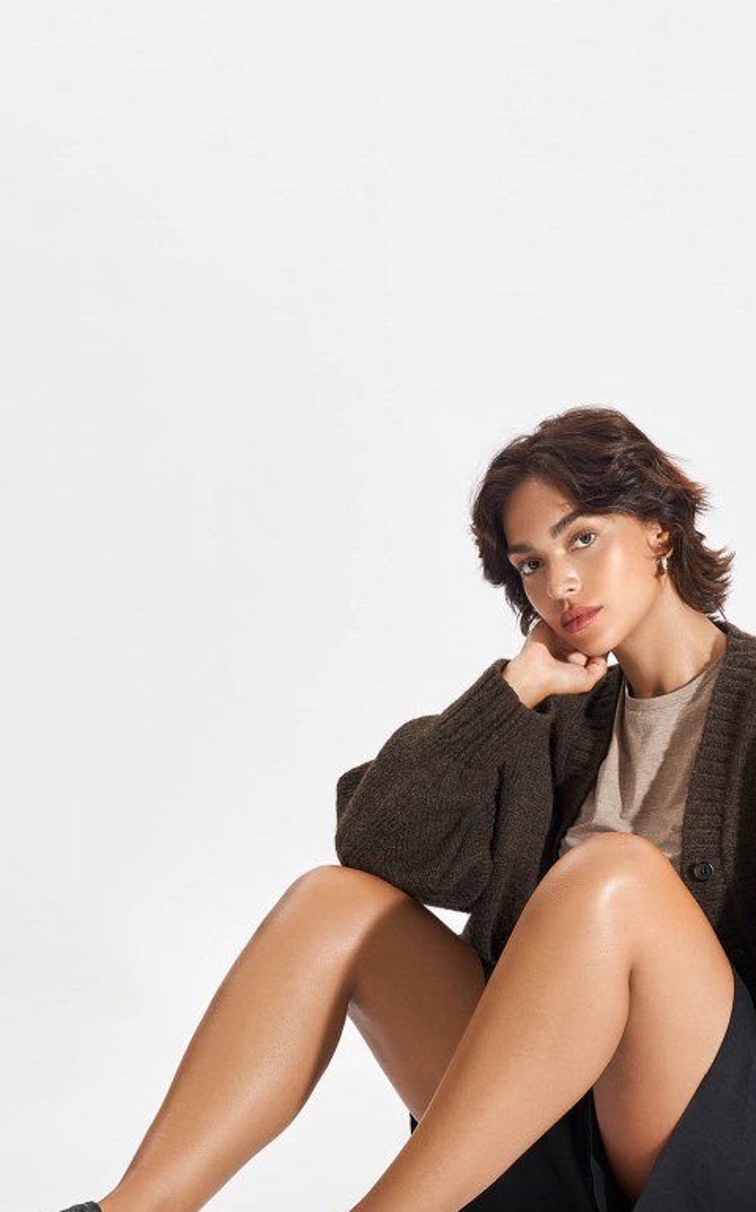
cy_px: 766
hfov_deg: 18.4
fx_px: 2325
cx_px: 498
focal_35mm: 70
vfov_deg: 29.1
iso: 100
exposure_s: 1/160
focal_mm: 44.3
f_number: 8
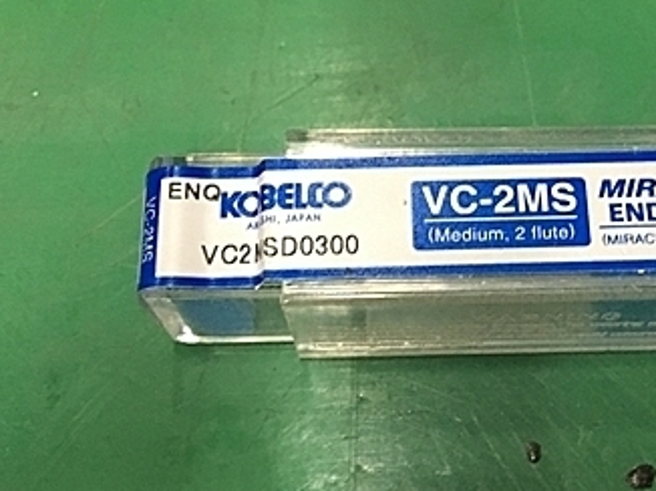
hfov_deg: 33.4
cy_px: 229
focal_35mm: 57
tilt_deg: -69.2
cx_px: 463
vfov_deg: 25.6
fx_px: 1079
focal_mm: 4.15
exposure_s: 1/30
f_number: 2.2
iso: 200
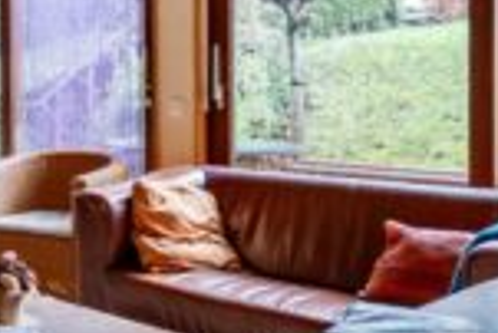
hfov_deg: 27.9
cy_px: 92
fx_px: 845
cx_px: -129
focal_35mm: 61
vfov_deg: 22.1
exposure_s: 1/125
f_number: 4
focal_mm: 12
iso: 800
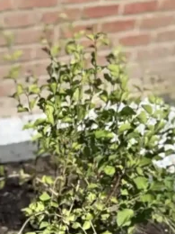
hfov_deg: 7.9
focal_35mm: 189
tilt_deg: -31.8
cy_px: 428
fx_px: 1274
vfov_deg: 9.9
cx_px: 47
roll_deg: -9.8
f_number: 1.78
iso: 64
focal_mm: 6.76
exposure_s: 1/3257
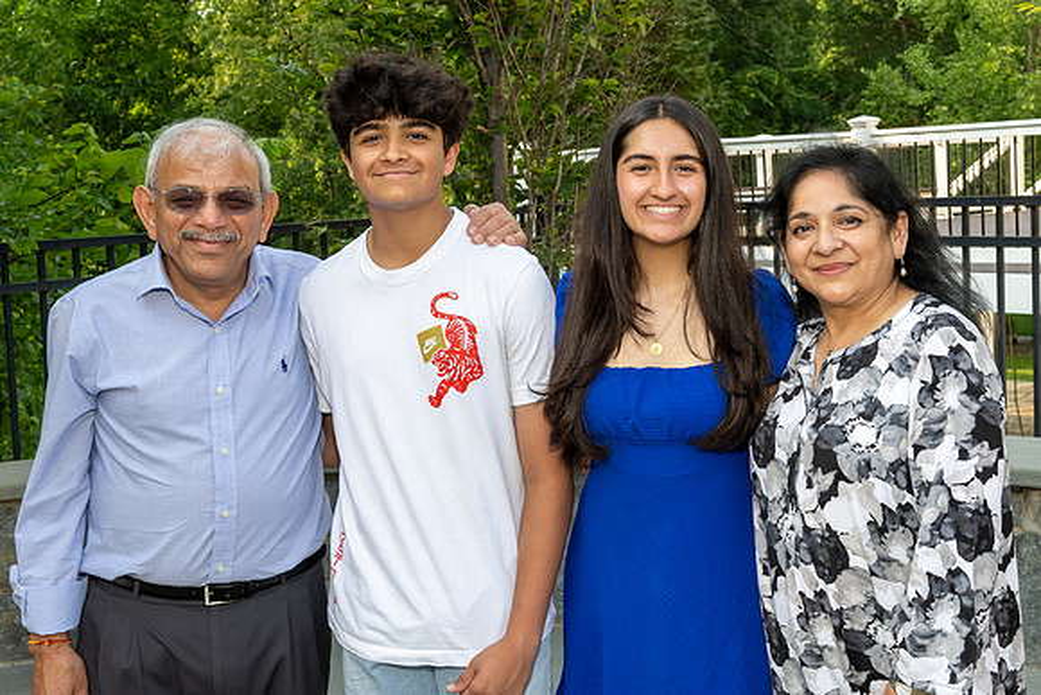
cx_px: 547
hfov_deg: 39.4
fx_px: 1455
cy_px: 307
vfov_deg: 26.8
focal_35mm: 50
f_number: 8
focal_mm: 30
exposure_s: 1/250
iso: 640
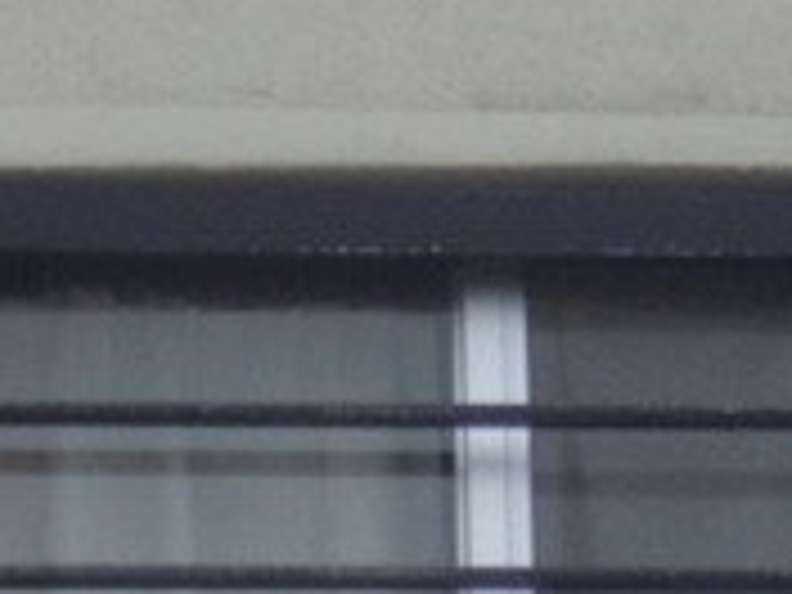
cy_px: 1015
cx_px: 459
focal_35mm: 357
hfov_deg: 5.6
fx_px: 8168
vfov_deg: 4.1
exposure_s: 1/125
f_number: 5.5
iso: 100
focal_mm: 17.6
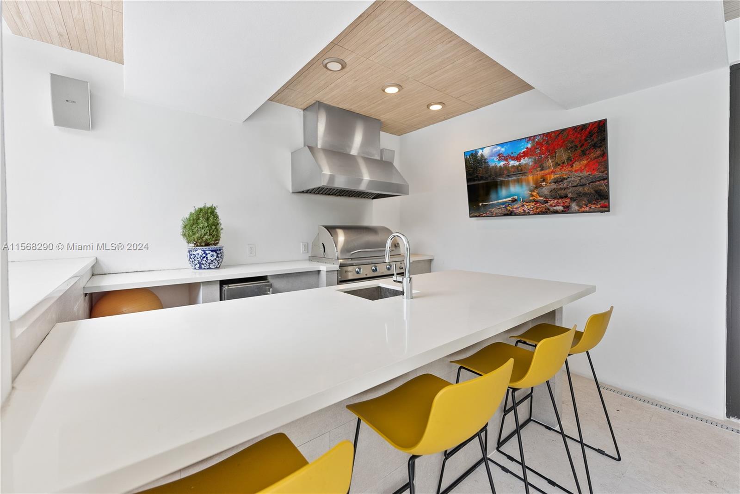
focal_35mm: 14
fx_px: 288
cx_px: 370
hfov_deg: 104.2
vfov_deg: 81.3
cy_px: 247
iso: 640
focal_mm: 14
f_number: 2.8
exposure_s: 1/200
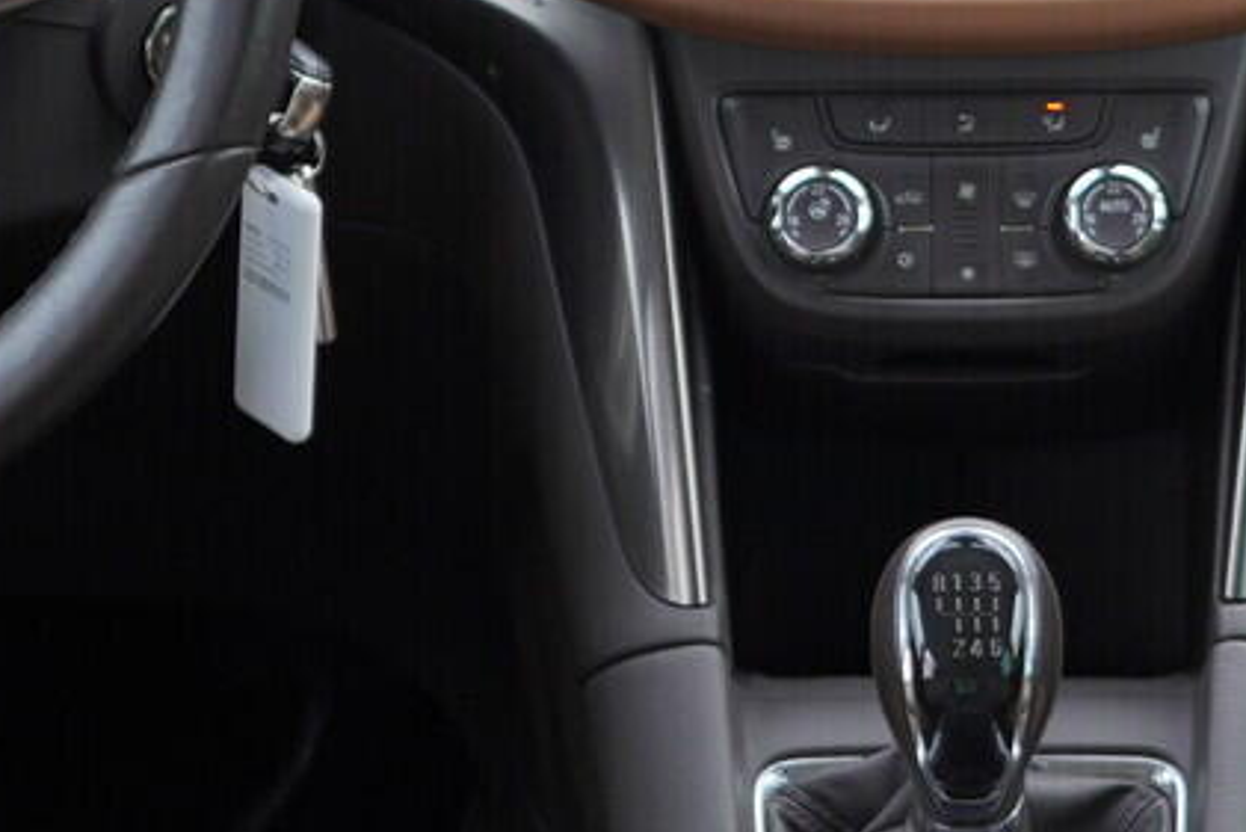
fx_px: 4258
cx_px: 1000
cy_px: -21
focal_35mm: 123
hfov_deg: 16.5
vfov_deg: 11.0
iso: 160
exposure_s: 1/40
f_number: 2.8
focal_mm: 24
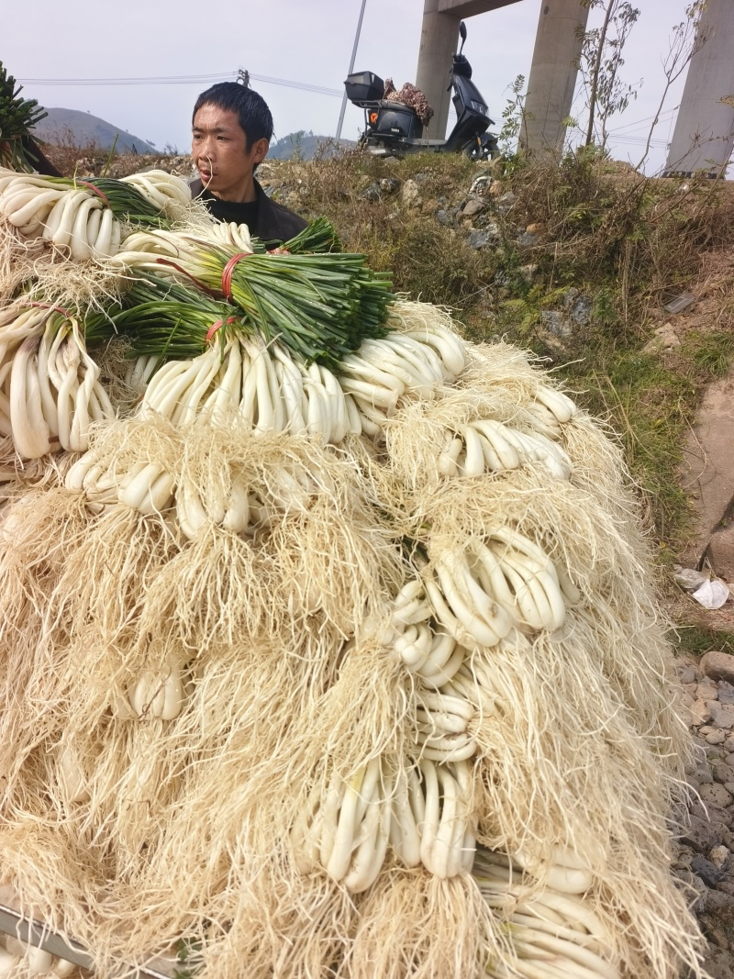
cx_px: 367
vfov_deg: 73.9
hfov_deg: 58.9
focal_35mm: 23
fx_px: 650
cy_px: 490
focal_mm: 5.5
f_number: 1.75
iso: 72
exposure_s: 1/1626
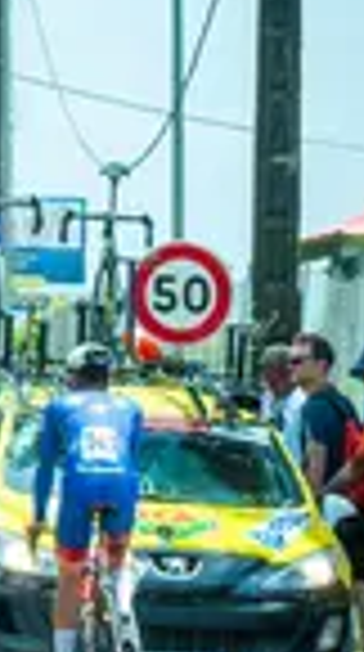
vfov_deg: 3.1
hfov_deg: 1.7
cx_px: -499
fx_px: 11988
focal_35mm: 695
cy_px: 250
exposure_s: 1/320
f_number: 16
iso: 800
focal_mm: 200
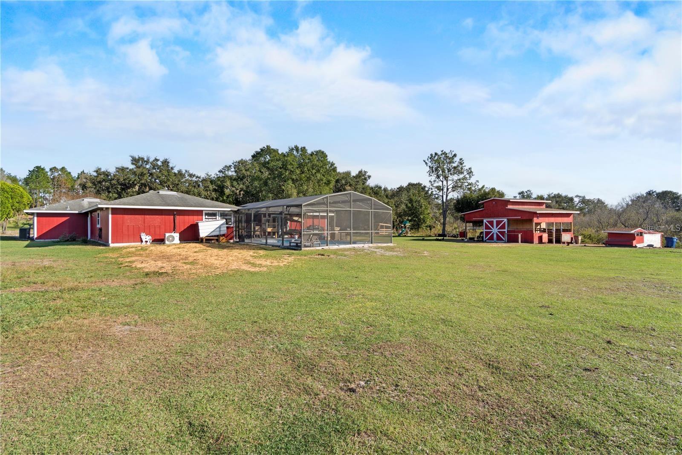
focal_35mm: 18
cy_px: 228
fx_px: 341
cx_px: 341
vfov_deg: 67.4
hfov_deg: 90.0
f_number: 8
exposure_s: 1/50
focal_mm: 12
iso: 100
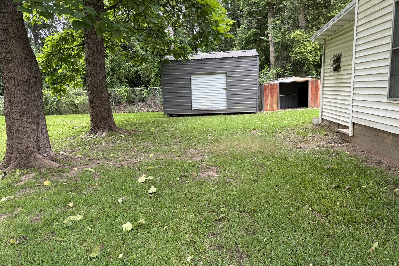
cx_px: 199
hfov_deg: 71.5
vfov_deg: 51.3
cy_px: 135
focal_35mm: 25
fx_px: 277
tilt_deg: -9.7
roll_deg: +2.5
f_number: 1.78
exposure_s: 1/367
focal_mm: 6.76
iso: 80
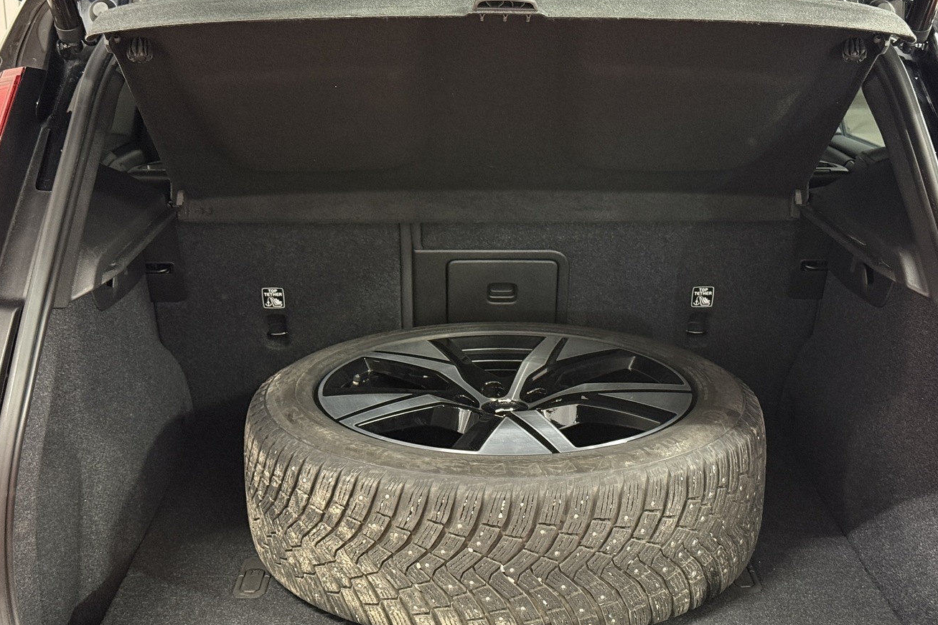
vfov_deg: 24.6
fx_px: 1433
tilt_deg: -15.5
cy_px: 354
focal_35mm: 55
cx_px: 502
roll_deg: -0.2
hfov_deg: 36.2
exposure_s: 1/40
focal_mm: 6.76
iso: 500
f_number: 1.78
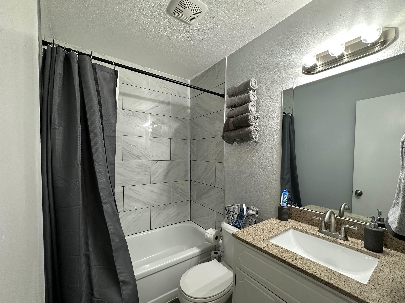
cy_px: 160
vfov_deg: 81.7
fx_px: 175
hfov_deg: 98.1
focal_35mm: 15
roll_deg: -0.5
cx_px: 210
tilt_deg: -2.6
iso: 160
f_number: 2.2
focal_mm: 2.22
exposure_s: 1/60
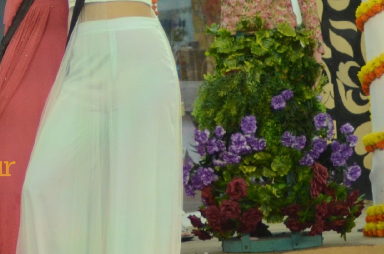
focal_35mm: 273
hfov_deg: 7.5
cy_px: 36
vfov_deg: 5.0
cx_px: -83
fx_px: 2906
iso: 2000
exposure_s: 1/100
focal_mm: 70
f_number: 4
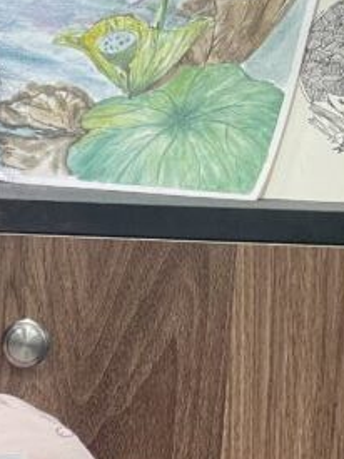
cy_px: 509
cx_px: -209
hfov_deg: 7.7
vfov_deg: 10.3
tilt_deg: -11.0
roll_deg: -2.7
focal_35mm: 189
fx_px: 2506
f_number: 2
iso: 125
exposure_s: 1/100
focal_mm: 6
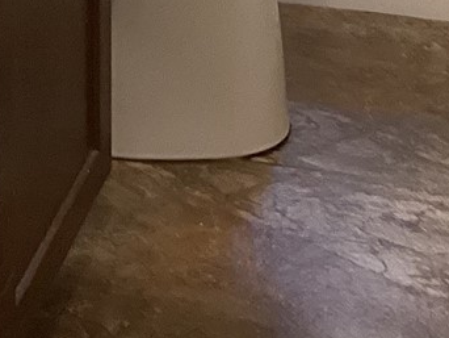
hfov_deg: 13.6
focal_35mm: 145
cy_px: -363
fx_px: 1882
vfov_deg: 9.5
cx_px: 173
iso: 160
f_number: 2.4
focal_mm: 3.3
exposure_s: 1/60
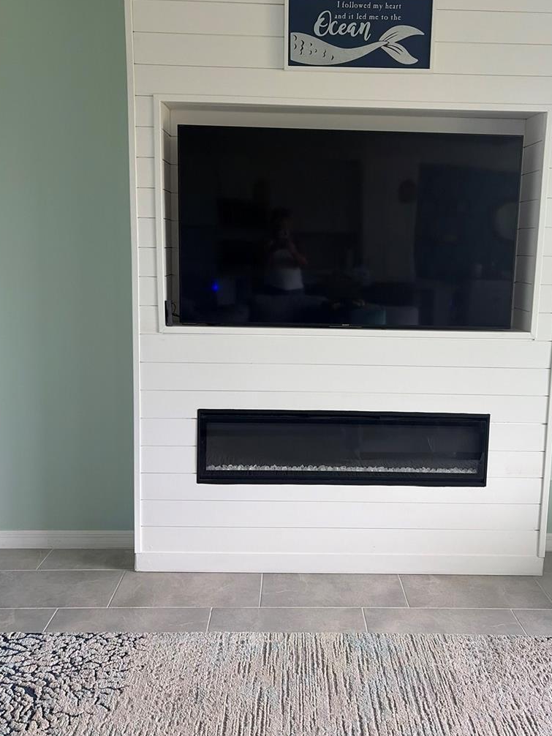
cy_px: 328
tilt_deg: -7.4
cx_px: 318
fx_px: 659
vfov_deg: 58.2
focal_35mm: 31
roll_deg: -1.0
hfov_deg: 45.3
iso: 125
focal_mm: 5.96
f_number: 1.6
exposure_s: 1/69
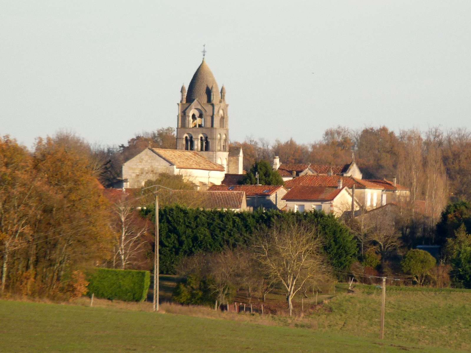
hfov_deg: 2.4
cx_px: 236
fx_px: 11402
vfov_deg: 1.8
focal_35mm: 838
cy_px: 176
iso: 100
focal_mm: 85.7
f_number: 5.6
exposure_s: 1/250
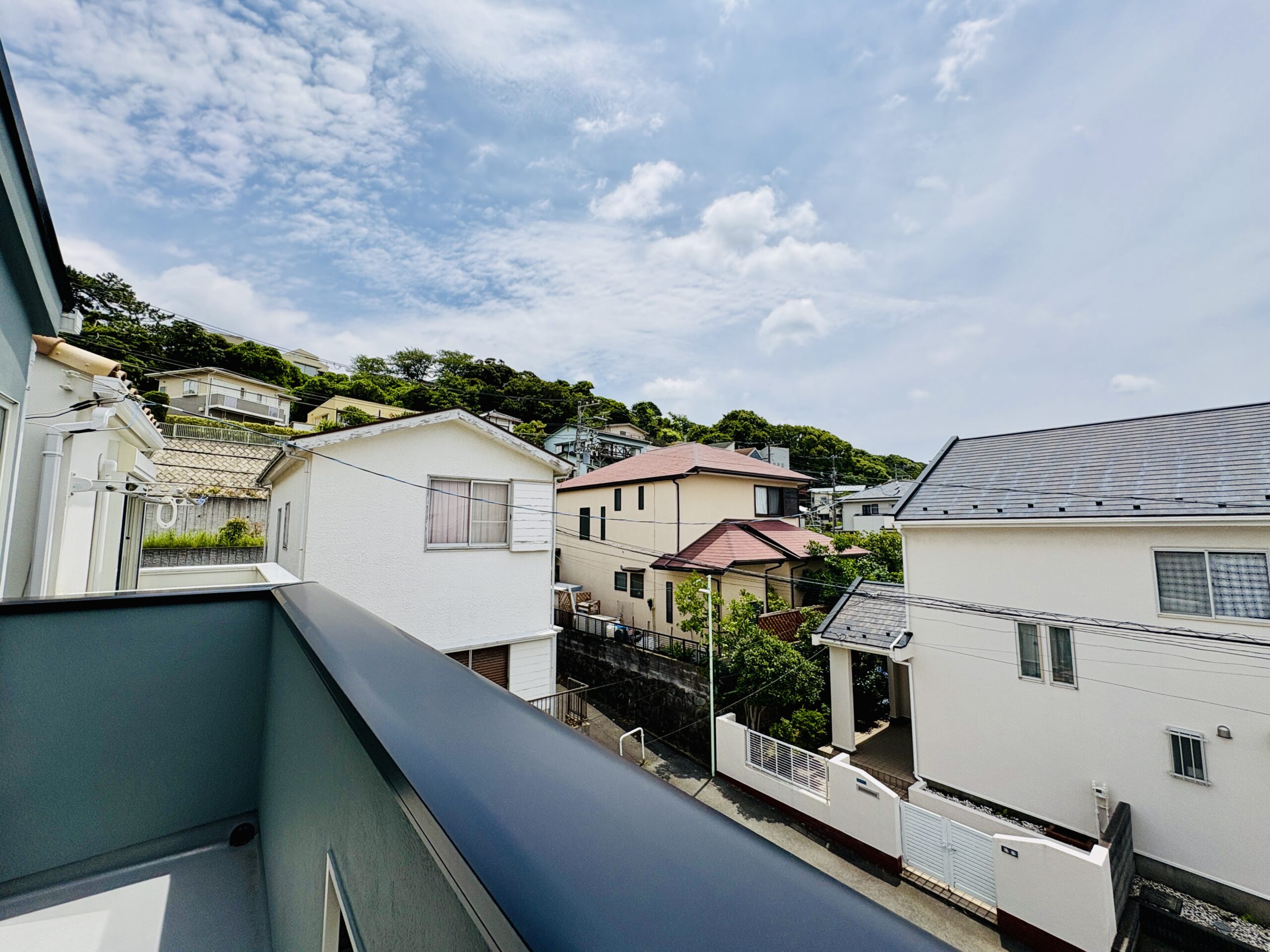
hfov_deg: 102.1
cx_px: 635
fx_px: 514
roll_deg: +0.5
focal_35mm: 14
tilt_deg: +6.3
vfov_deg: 85.7
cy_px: 476
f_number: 2.2
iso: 40
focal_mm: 2.22
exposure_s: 1/4132
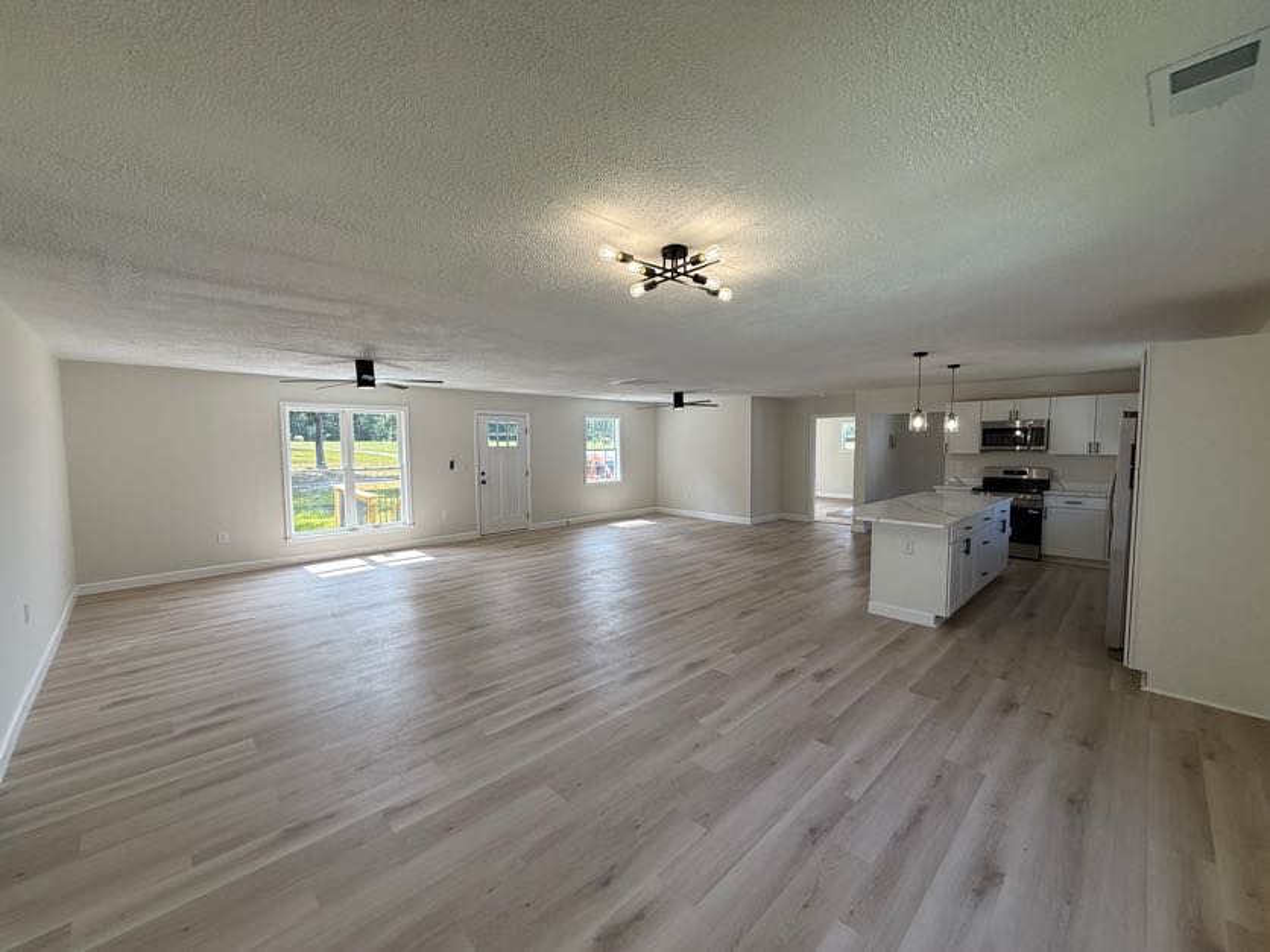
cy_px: 476
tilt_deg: -3.5
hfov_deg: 102.1
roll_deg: +0.4
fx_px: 514
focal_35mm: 14
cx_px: 635
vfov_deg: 85.7
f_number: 2.2
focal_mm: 2.22
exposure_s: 1/254
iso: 64
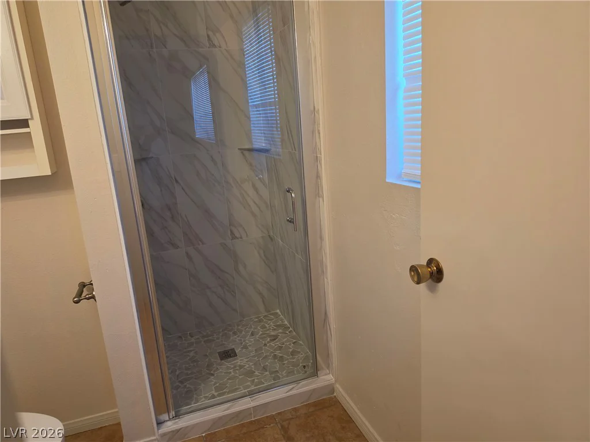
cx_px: 295
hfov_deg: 73.9
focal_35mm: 23
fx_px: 392
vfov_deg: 58.9
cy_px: 221
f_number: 1.4
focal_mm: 6.5
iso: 250
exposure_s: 1/120
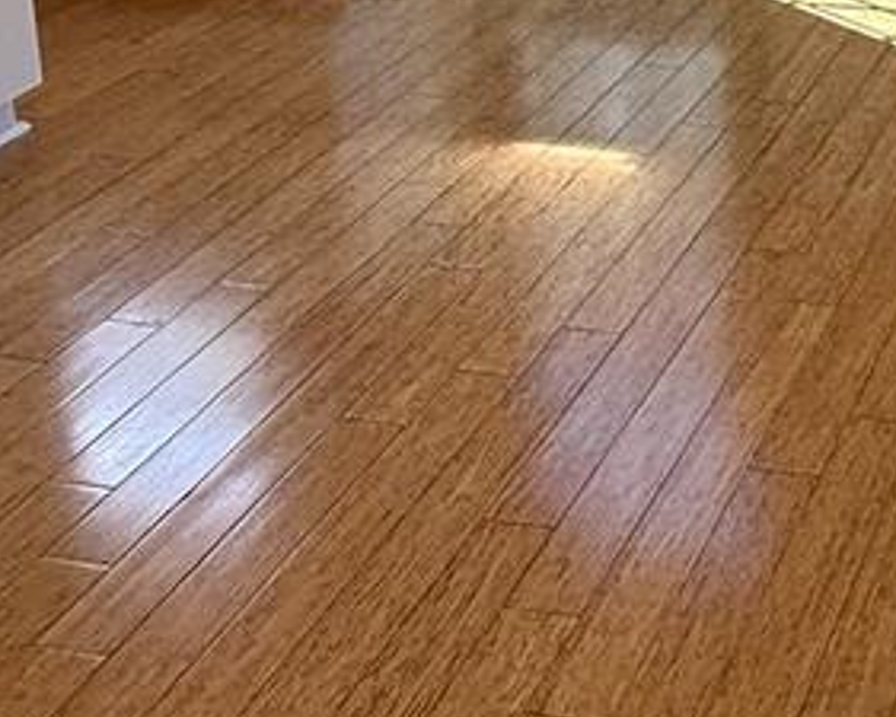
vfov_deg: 20.5
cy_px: -143
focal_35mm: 70
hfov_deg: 25.2
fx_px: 1857
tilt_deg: -14.0
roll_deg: -1.1
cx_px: 992
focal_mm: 2.22
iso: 50
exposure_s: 1/134
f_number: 2.2
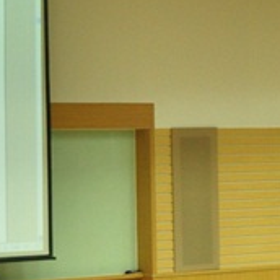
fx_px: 1766
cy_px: 212
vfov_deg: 9.0
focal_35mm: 193
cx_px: 477
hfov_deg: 8.7
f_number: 4.5
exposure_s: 1/80
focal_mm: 26
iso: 800
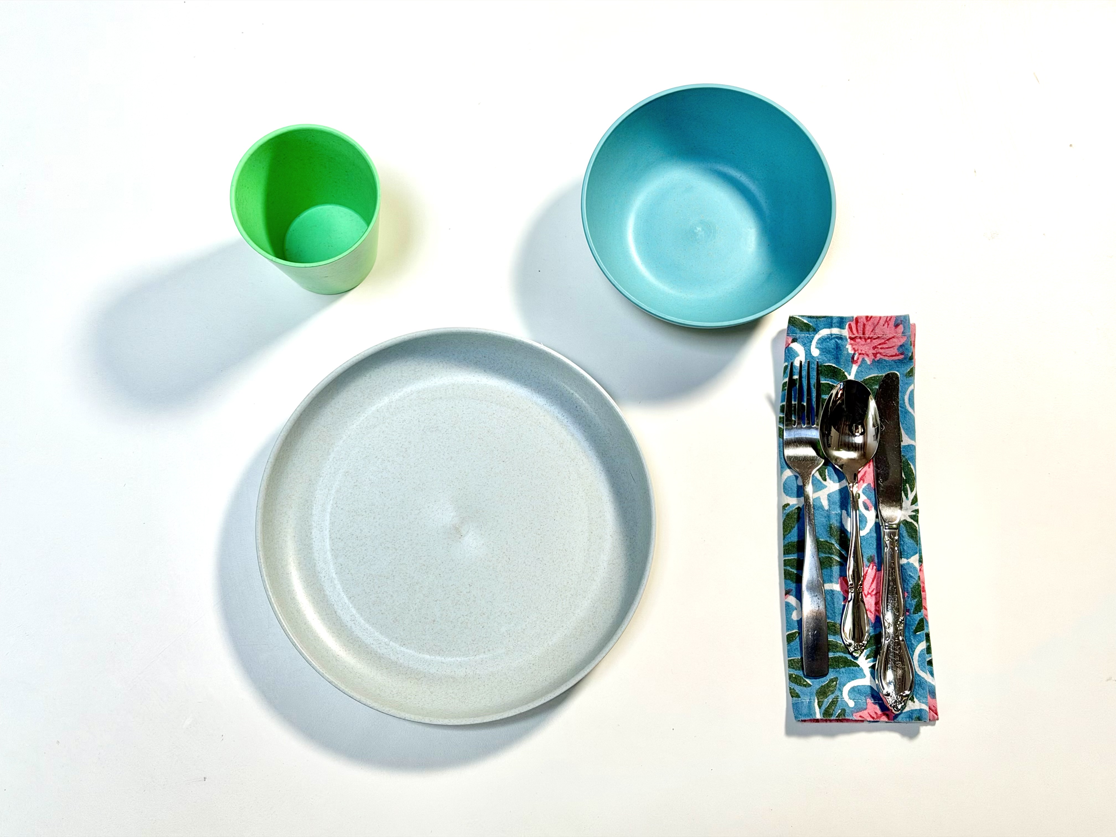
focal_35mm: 48
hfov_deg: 39.7
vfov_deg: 30.3
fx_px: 1547
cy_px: 418
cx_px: 558
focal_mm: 6.76
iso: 64
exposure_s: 1/333
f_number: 1.78
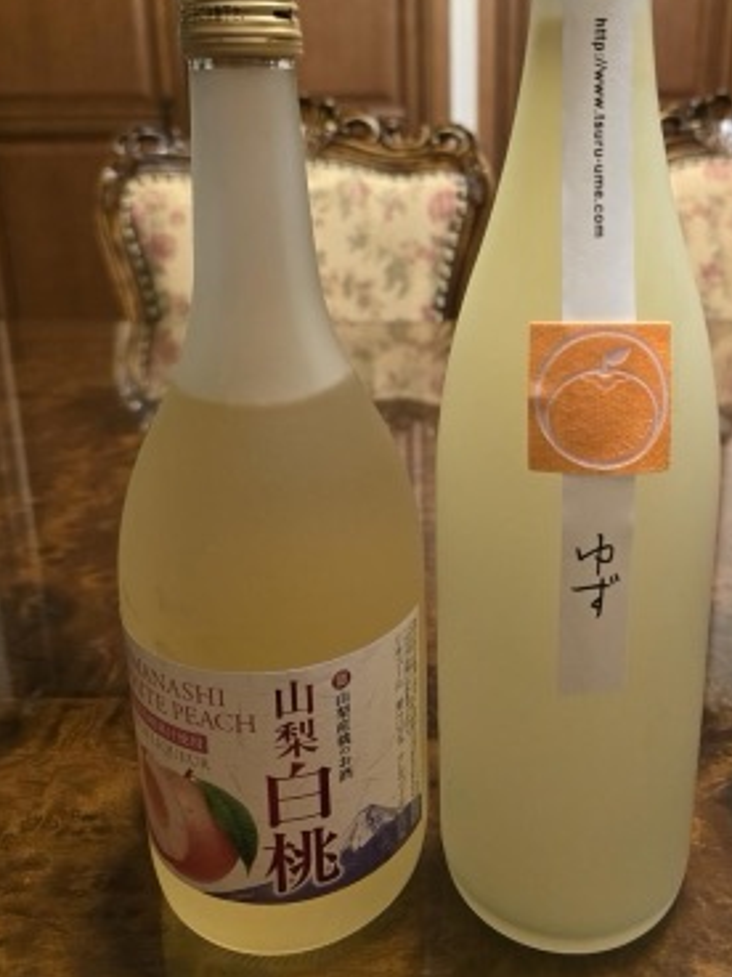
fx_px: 846
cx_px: 446
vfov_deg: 59.2
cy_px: 364
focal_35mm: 30
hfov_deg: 46.5
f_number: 1.7
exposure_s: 1/120
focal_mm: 6.3
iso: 1000
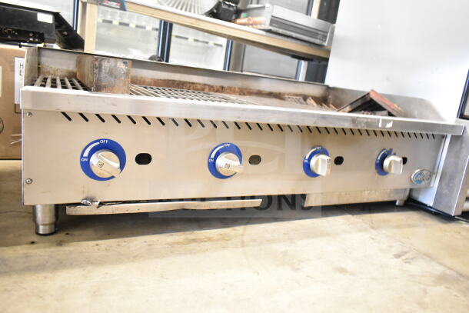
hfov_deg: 67.4
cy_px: 156
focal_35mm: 27
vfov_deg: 48.0
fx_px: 352
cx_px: 234
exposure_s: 1/30
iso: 4500
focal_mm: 18
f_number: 3.5
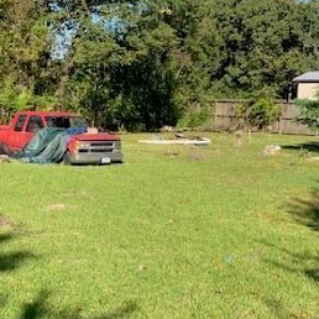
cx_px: 89
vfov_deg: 30.0
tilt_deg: -5.8
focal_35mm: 57
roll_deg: -2.1
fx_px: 594
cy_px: 164
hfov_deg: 29.7
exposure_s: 1/1314
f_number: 1.8
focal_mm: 4.25
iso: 25
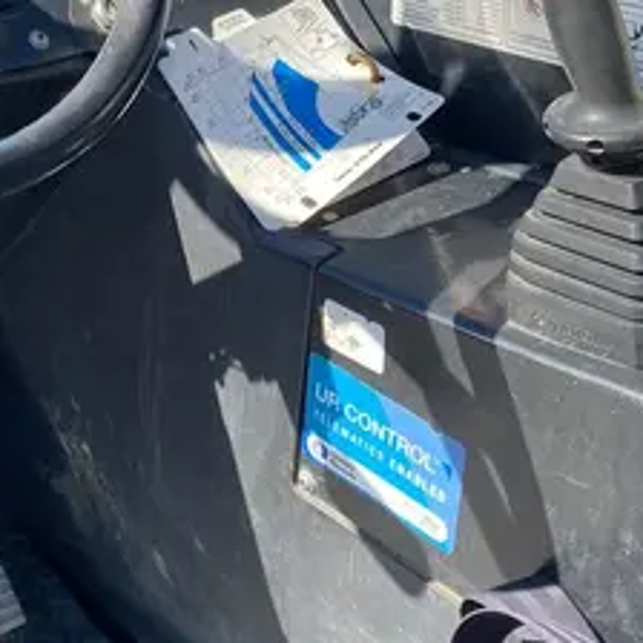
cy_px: 53
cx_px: 46
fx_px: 1702
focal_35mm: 81
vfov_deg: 20.9
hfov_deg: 20.9
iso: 20
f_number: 1.8
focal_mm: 3.99
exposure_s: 1/571
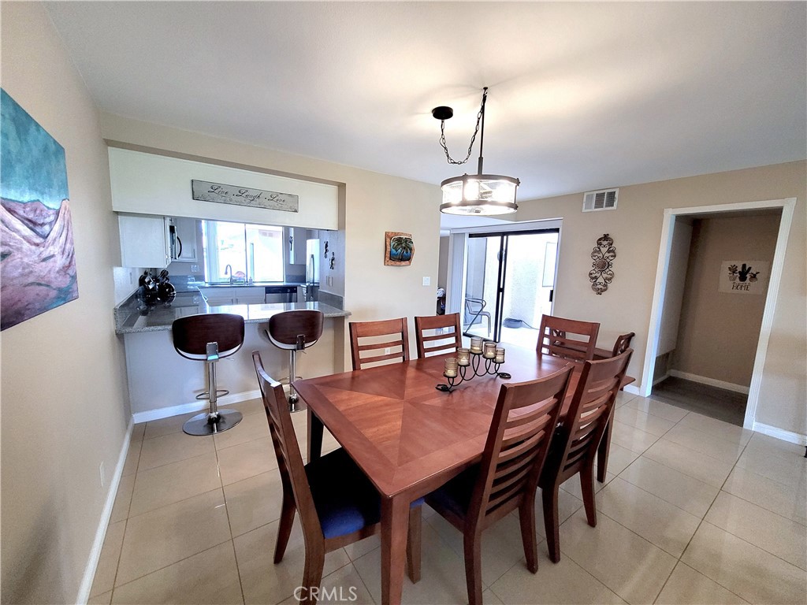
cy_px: 302
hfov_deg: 106.2
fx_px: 303
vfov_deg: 89.9
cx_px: 404
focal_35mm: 13
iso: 250
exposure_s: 1/60.2
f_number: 2.2
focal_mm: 1.74
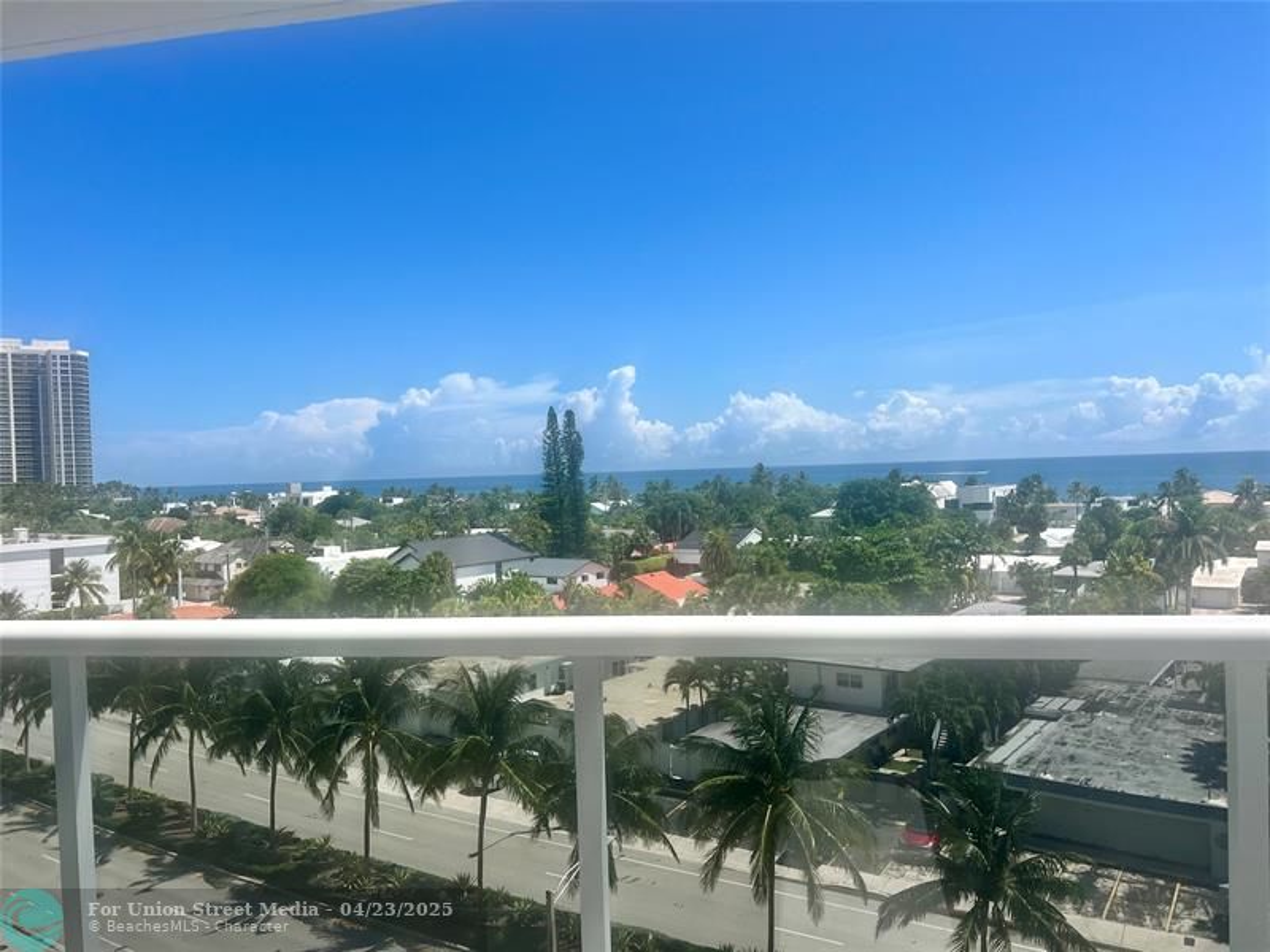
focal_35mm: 26
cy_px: 476
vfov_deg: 53.1
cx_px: 635
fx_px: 954
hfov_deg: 67.3
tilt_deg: -0.8
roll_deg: +2.2
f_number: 1.5
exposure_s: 1/5882
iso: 50
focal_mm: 5.7
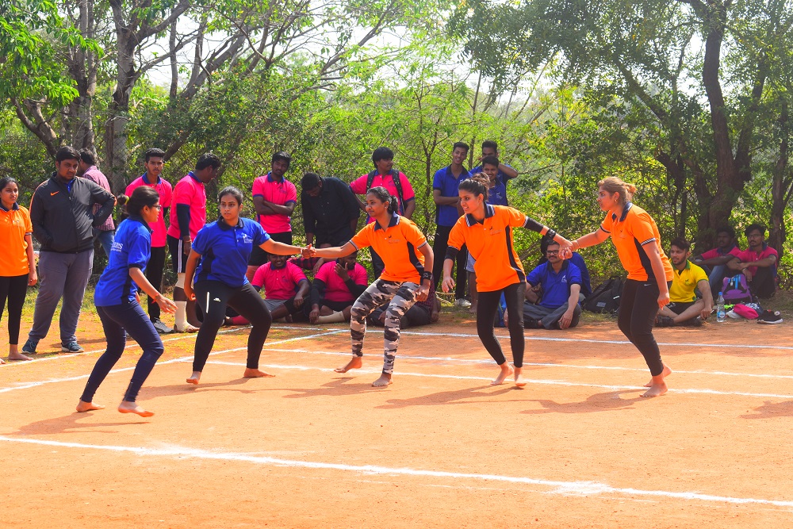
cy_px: 264
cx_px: 396
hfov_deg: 24.6
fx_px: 1817
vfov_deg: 16.6
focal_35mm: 82
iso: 100
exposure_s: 1/200
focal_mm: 55
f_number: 9
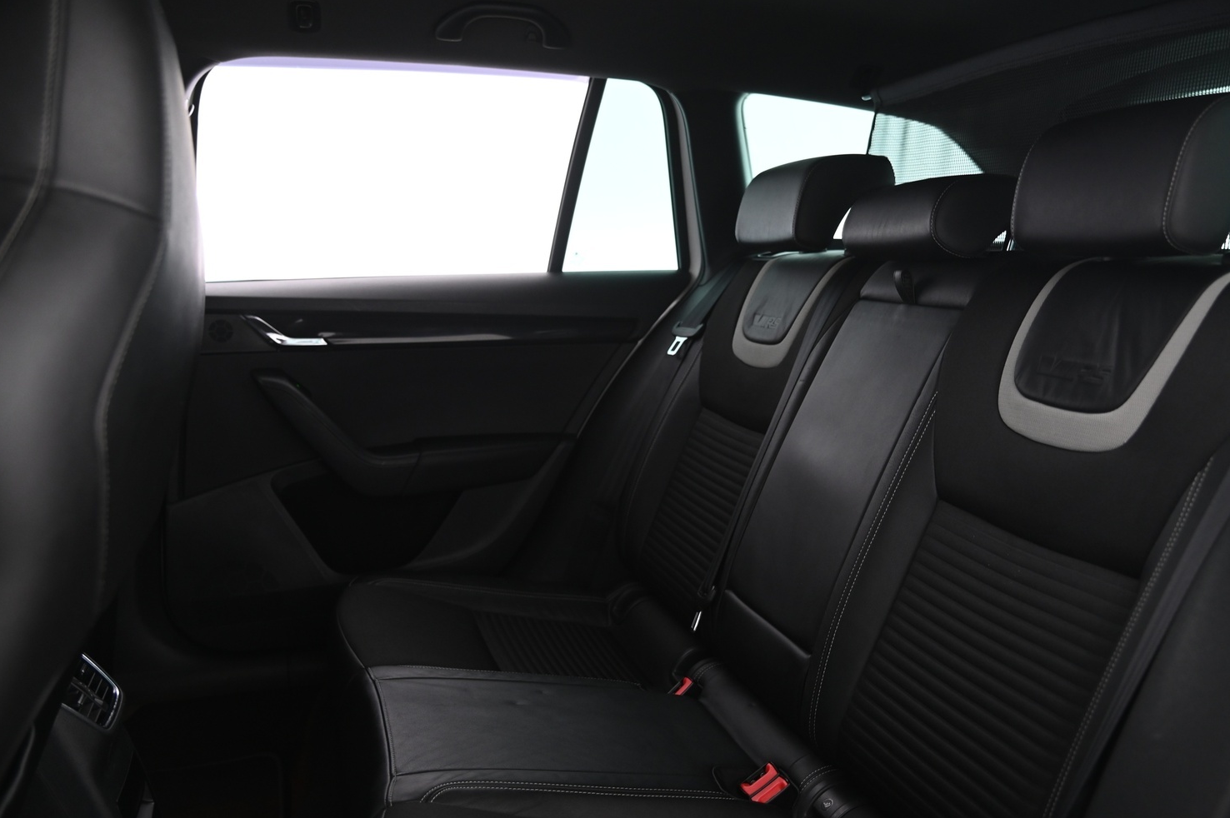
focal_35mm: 33
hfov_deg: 57.2
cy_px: 433
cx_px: 667
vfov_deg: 39.9
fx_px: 1127
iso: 1000
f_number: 4
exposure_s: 1/10
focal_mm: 30
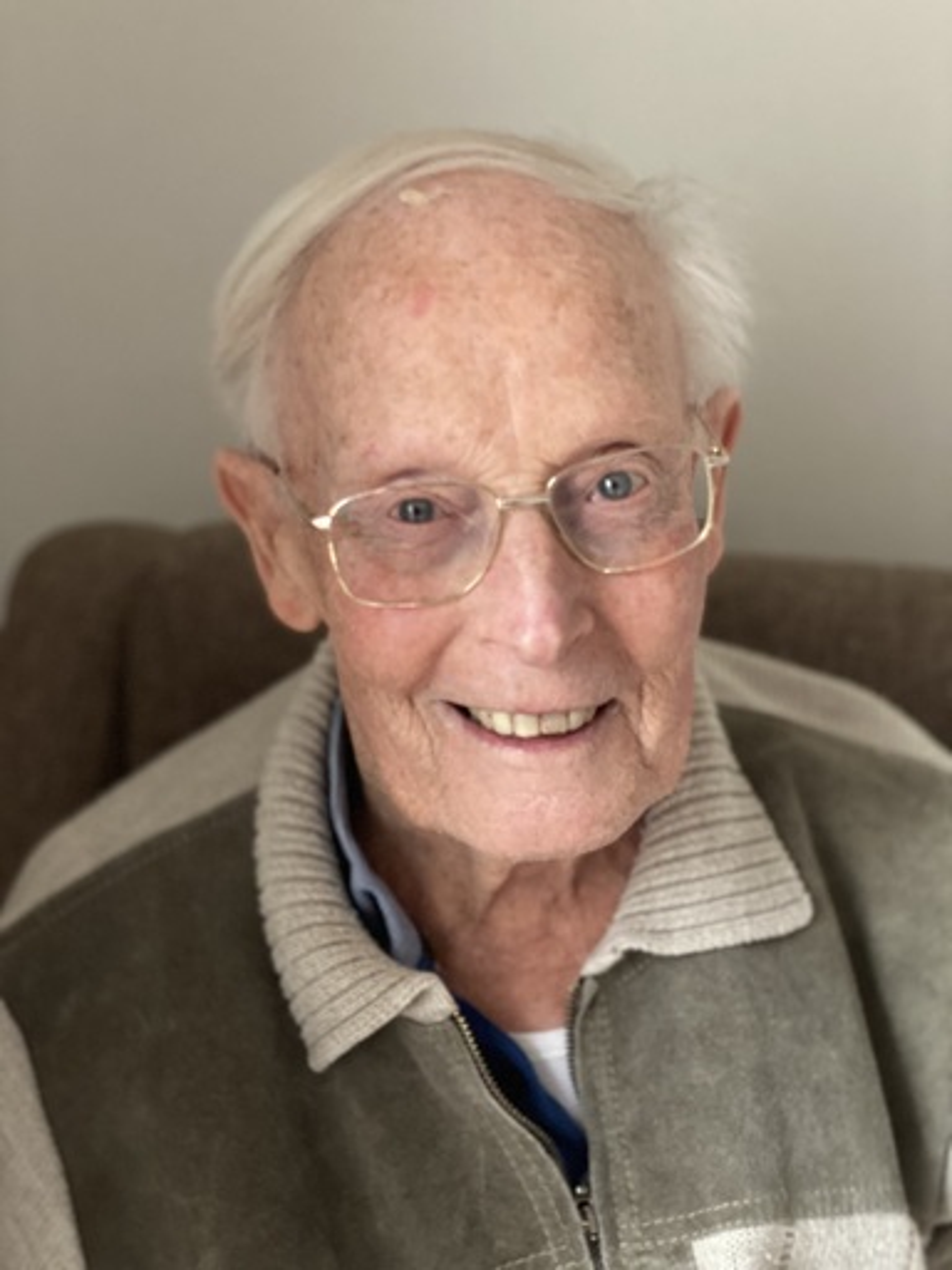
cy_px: 635
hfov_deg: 28.0
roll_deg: -2.8
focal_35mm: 52
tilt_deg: -14.0
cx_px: 476
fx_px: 1907
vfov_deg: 36.8
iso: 500
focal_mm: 6
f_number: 2
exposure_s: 1/20
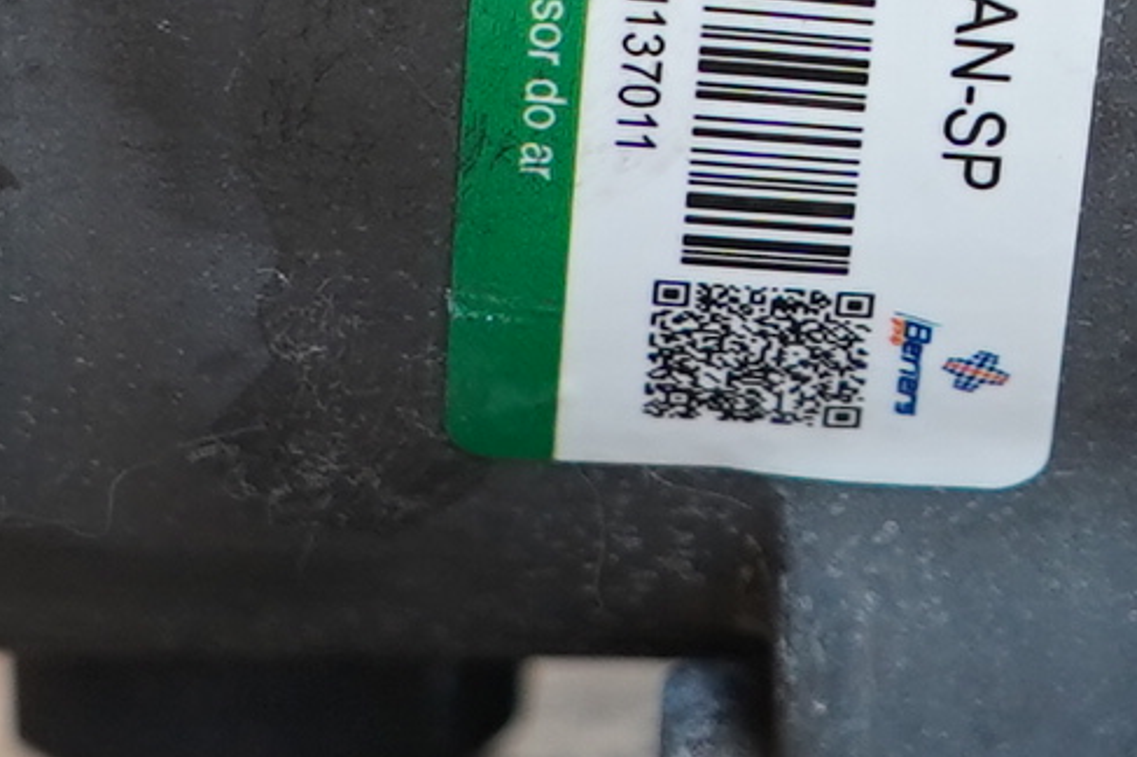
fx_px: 7796
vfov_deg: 5.4
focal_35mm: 247
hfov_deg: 8.2
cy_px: -757
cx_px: 1595
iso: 320
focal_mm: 27
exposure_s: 1/60
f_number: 4
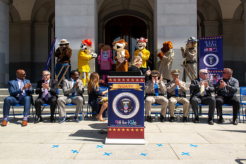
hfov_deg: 62.9
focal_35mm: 29
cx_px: 123
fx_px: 201
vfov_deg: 44.4
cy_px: 82
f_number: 8
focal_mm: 29
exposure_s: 1/320
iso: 100
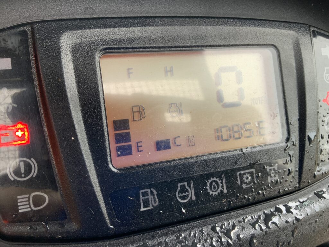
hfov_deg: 61.7
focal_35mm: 29
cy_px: 124
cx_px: 164
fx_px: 276
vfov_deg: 48.2
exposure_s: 1/122
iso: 50
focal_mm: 3
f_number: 1.8
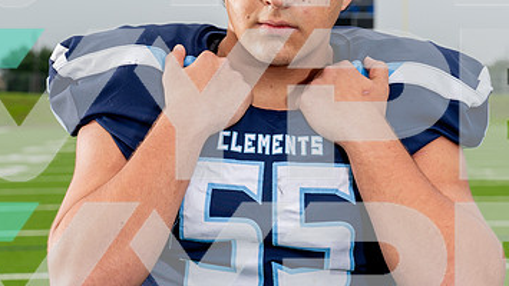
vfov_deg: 10.3
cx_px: 260
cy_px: 105
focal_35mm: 118
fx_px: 1593
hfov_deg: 18.2
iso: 160
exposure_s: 1/250
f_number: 6.3
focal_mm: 69
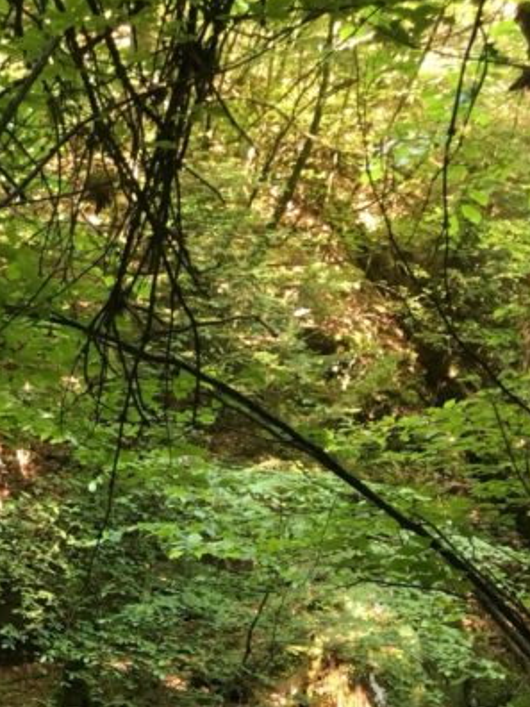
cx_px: -34
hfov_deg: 19.0
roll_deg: -0.9
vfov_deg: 23.2
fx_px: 1531
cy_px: 907
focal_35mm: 75
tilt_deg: -25.1
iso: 64
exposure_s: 1/33
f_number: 2.2
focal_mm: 4.15
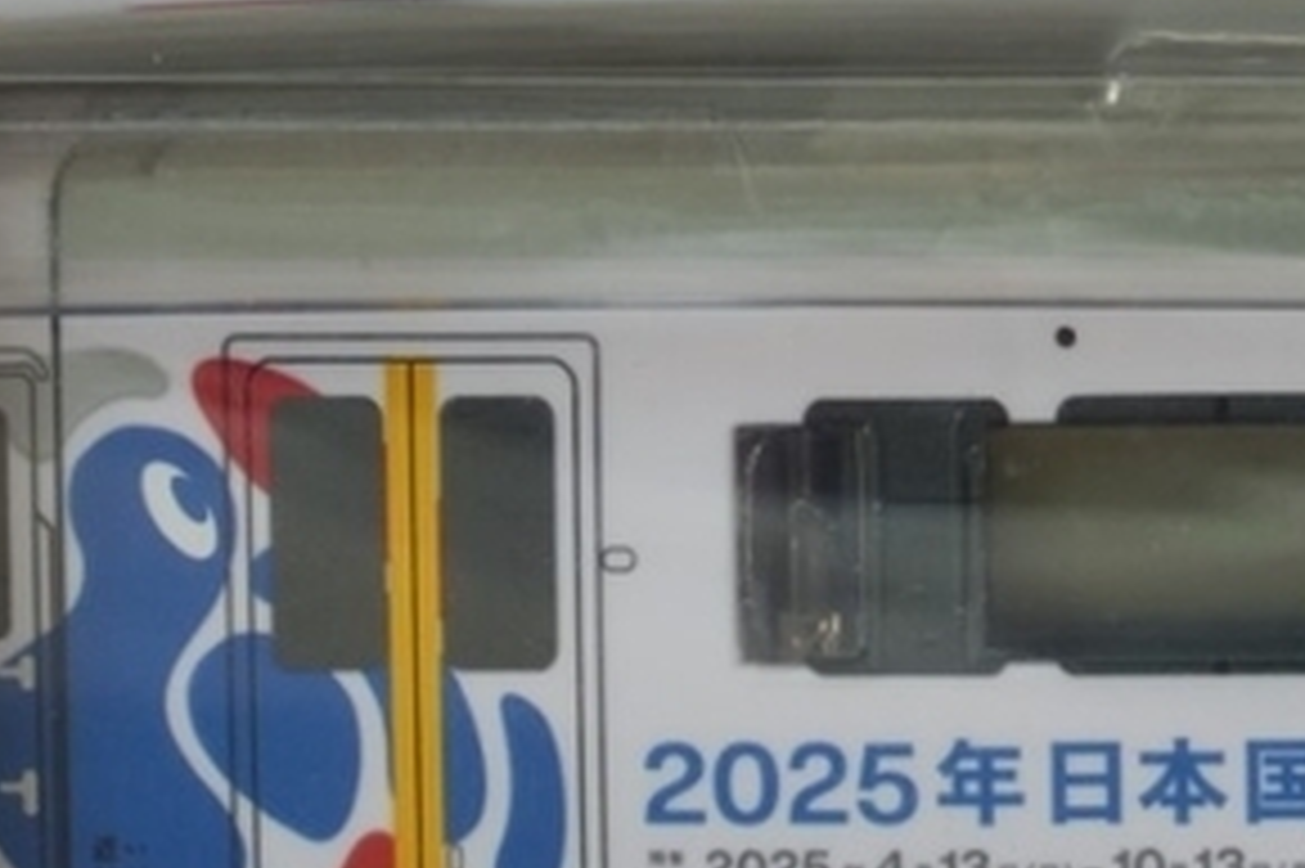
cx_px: 1278
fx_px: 15578
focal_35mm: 430
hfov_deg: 4.8
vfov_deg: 3.2
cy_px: 243
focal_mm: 104
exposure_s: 1/125
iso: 1000
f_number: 8
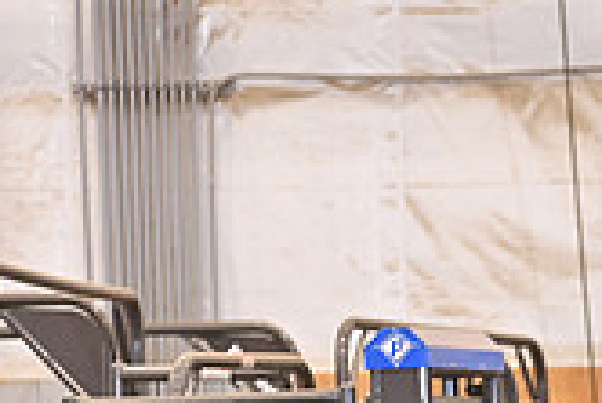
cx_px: 950
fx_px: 11682
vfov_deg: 2.0
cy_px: 688
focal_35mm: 698
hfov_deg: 2.9
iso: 2500
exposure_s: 1/250
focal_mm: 200
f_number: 3.5
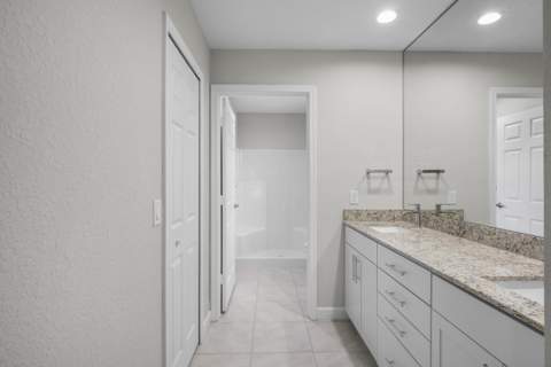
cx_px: 276
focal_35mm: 19
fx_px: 291
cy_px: 184
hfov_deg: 86.9
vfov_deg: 64.6
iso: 500
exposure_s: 1/10
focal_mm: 19
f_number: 11
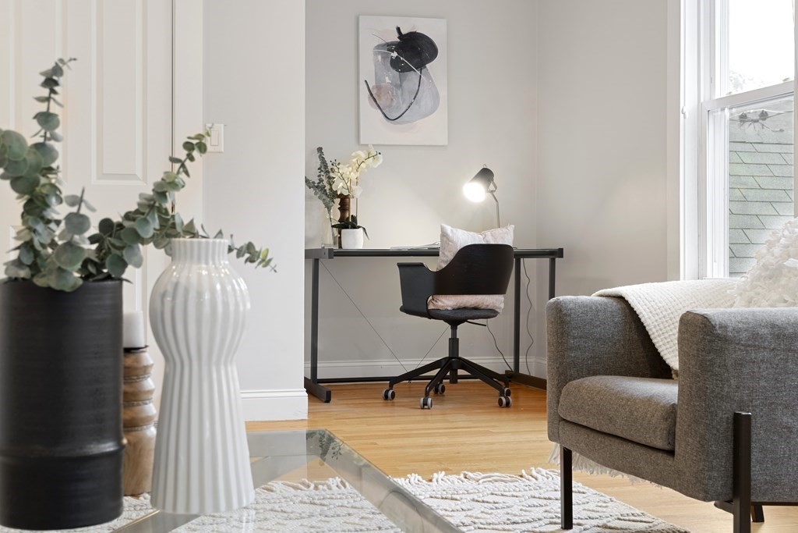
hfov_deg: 38.2
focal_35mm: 52
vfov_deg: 26.0
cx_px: 399
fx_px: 1153
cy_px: 266
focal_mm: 35
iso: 320
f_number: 8
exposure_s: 1/1.25
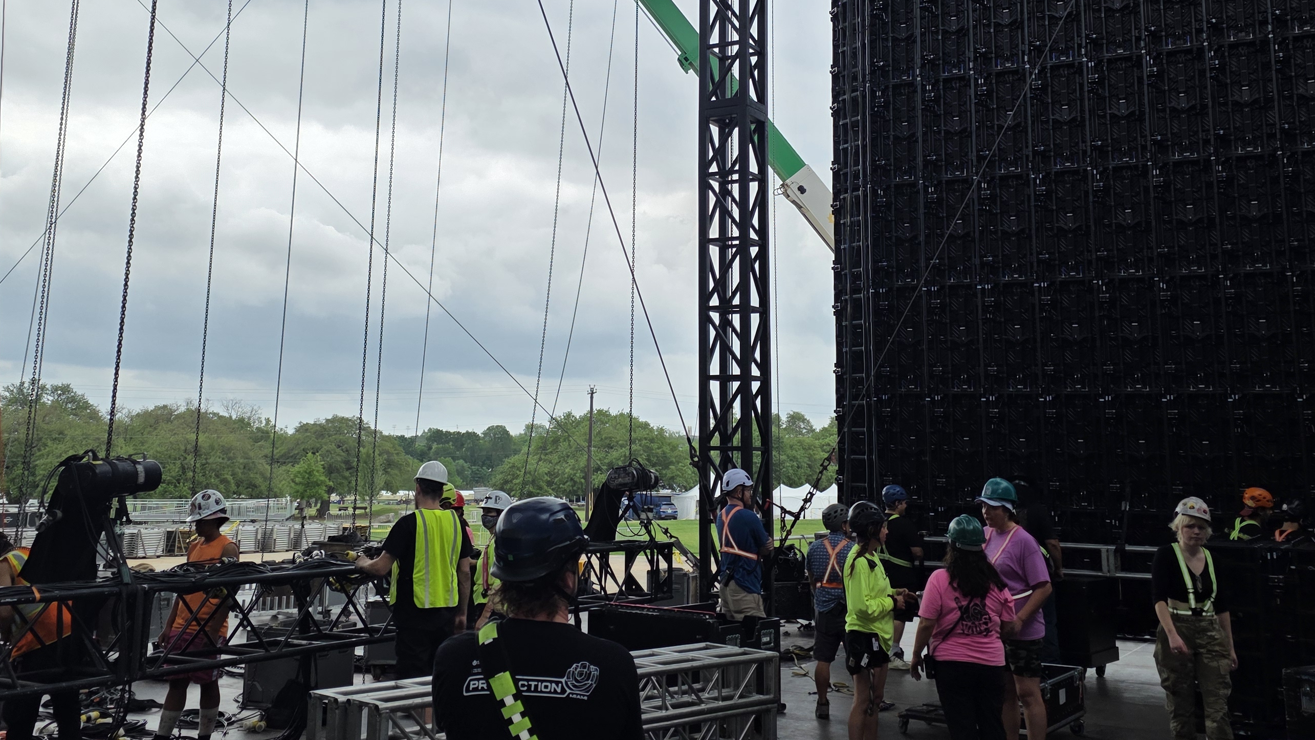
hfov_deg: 51.6
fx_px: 1360
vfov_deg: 29.8
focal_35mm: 39
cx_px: 627
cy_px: 162
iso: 80
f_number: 1.7
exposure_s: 1/3160
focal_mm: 6.3
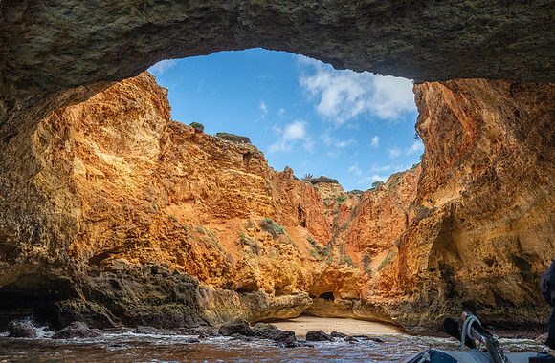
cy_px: 182
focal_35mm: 24
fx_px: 371
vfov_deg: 52.2
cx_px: 277
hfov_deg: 73.6
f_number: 8
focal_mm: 24
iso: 1000
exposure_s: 1/1250
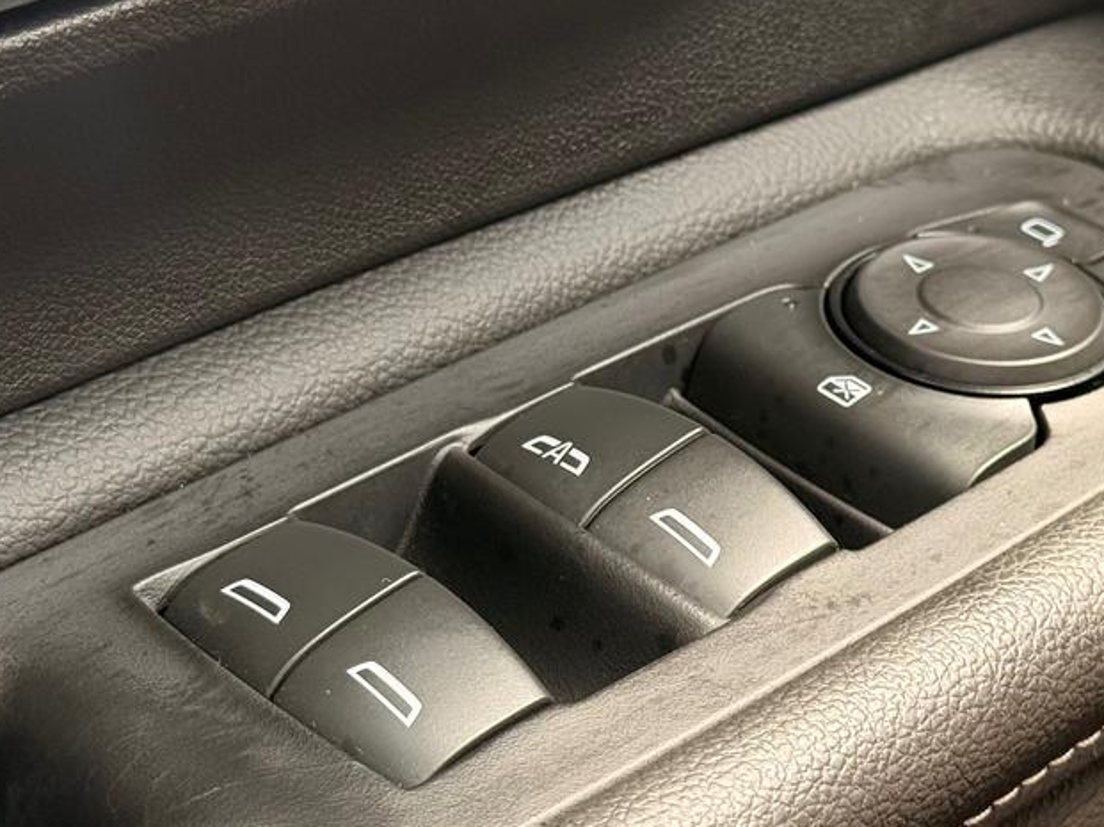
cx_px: 660
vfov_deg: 14.9
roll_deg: +2.3
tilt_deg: -27.4
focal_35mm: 99
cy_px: 293
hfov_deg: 19.8
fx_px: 3156
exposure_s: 1/242
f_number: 1.78
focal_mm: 6.76
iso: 125
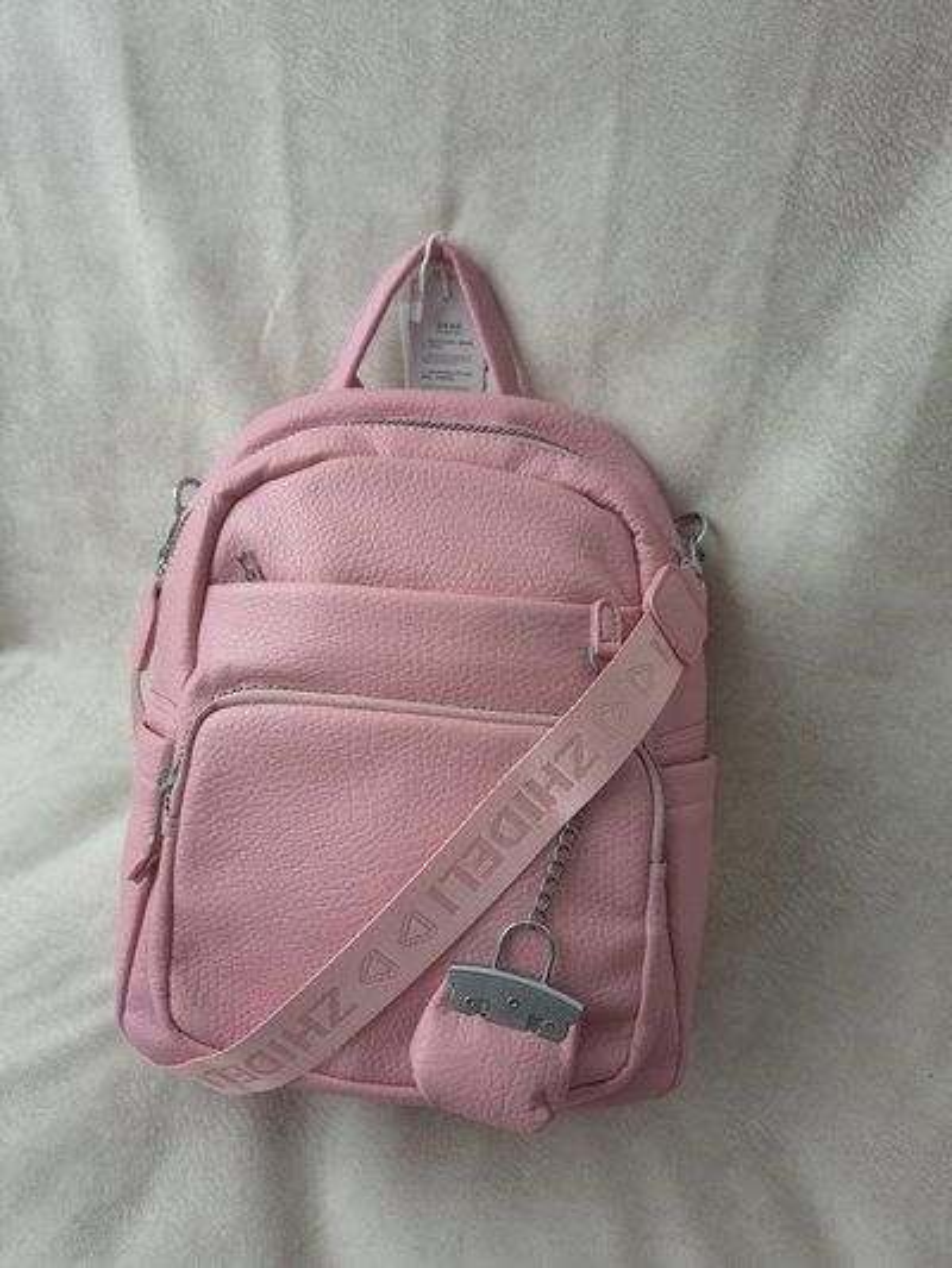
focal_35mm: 24
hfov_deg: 56.8
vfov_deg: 71.6
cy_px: 634
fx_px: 880
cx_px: 476
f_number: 1.8
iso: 675
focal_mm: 5.56
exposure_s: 1/100
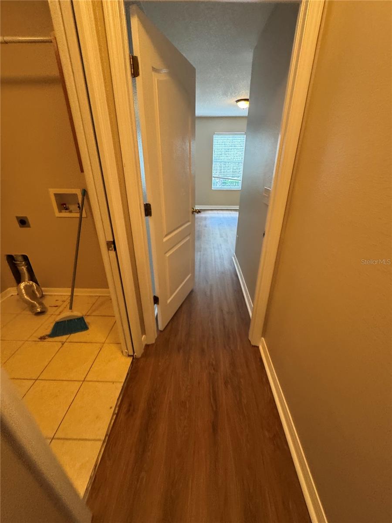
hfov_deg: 85.7
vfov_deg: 102.1
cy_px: 262
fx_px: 211
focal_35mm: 14
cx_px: 196
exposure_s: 1/60
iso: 400
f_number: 2.2
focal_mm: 2.22
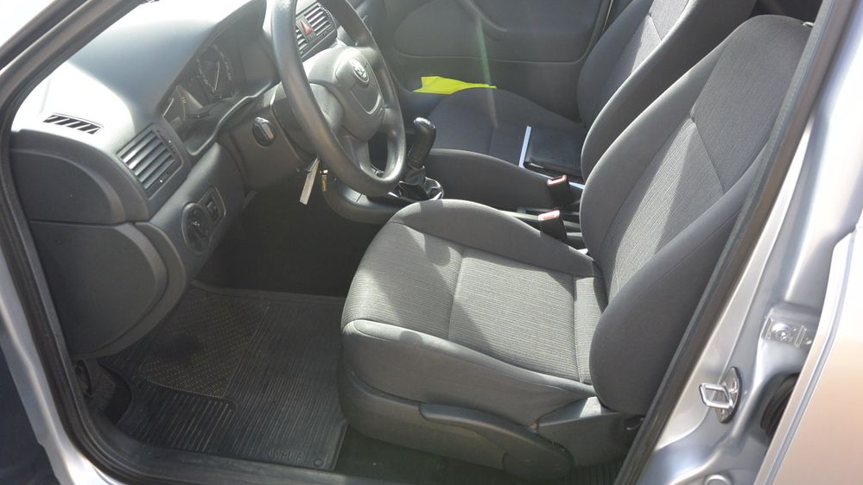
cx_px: 441
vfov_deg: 40.1
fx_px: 664
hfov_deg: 66.1
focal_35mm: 29
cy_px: 216
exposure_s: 1/250
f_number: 3.5
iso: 180
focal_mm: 10
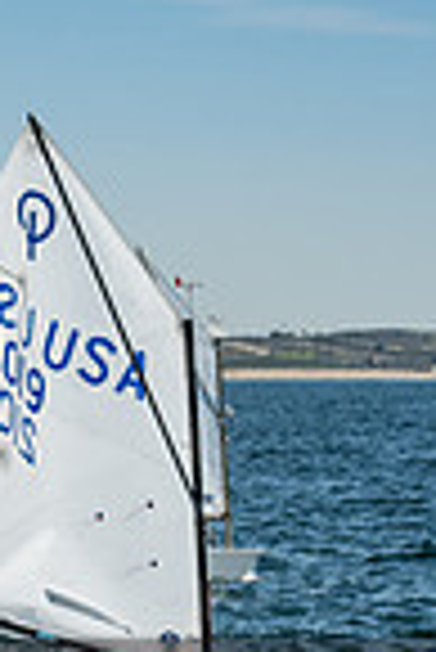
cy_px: 754
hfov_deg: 5.8
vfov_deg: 9.0
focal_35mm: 227
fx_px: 4114
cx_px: -705
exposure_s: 1/160
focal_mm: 55
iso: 100
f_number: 8
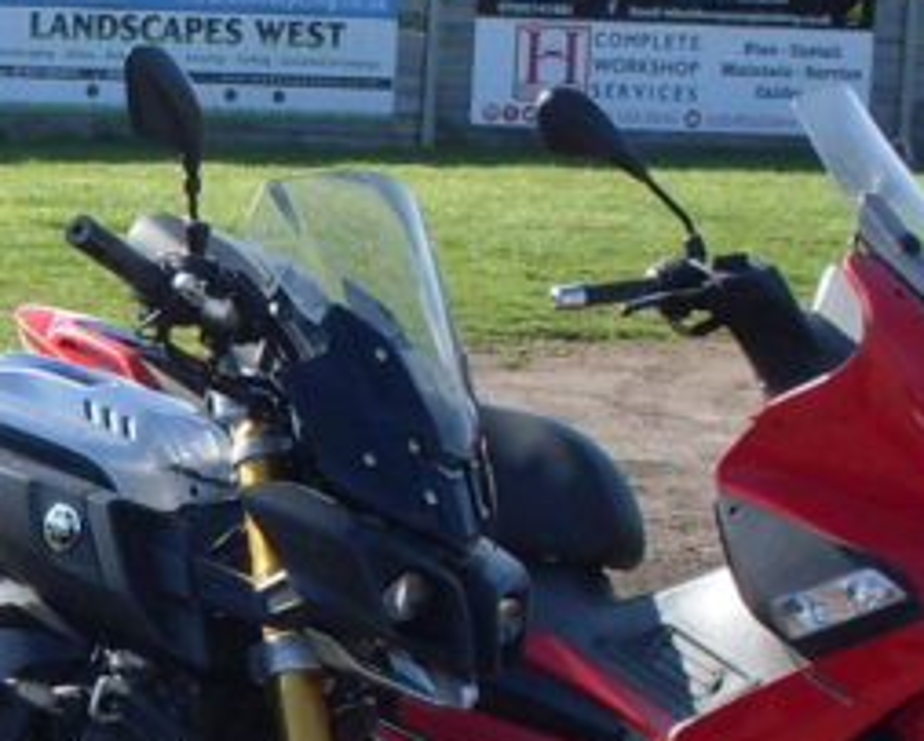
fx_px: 4107
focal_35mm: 150
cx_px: -380
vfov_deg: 10.2
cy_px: 825
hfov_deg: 12.3
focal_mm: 6.3
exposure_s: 1/125
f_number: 8.4
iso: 80
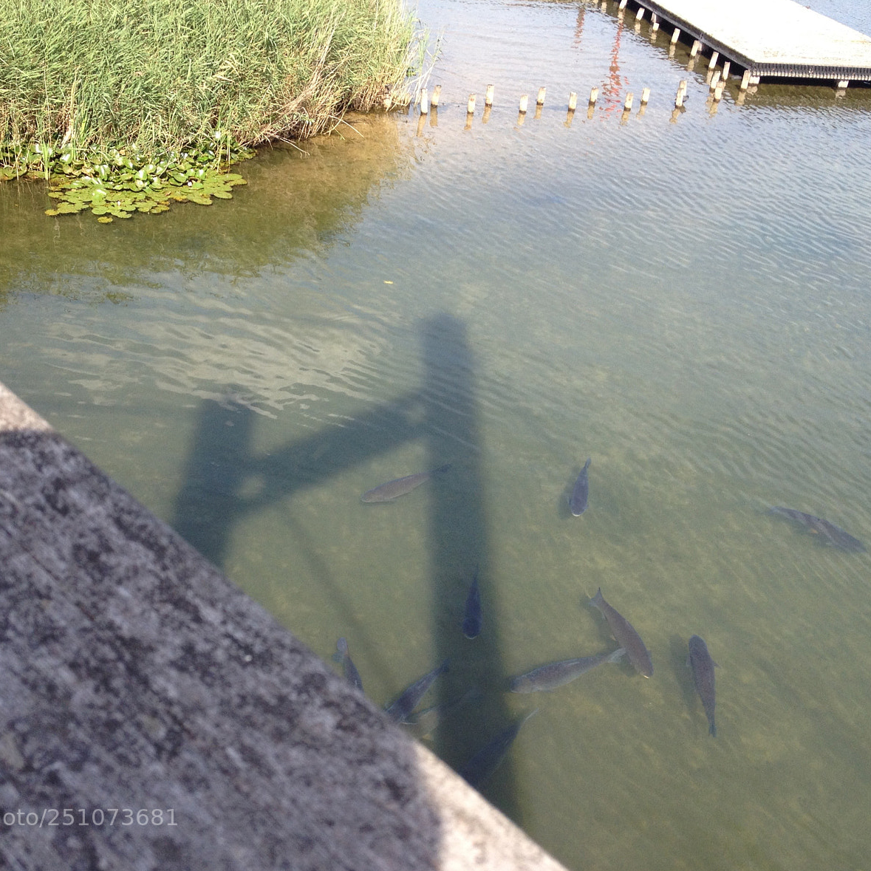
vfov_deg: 40.0
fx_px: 1196
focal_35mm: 42
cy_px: 432
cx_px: 383
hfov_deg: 40.0
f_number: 2.4
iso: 50
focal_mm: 4.28
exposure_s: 1/587
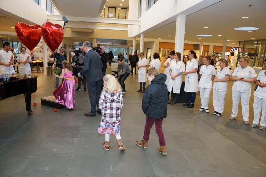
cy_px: 88
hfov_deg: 73.8
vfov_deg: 53.1
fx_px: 177
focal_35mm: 24
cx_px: 133
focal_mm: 24
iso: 1600
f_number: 5
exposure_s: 1/80
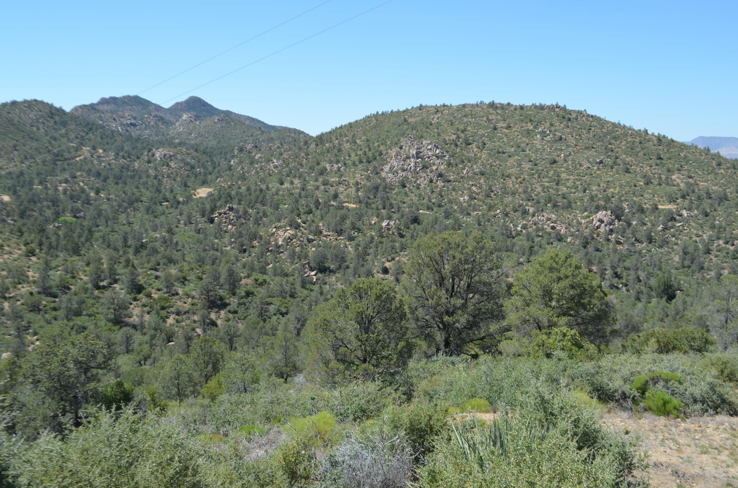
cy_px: 244
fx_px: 736
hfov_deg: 53.2
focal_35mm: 36
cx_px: 369
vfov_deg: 36.7
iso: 140
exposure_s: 1/250
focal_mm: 24
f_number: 8
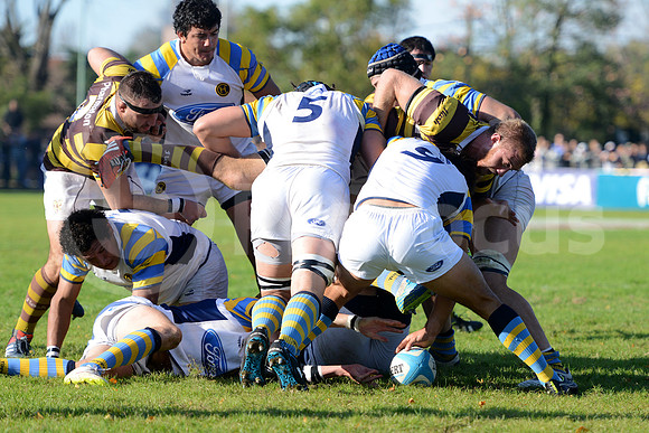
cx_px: 324
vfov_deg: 7.4
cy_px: 216
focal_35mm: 185
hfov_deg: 11.1
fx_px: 3336
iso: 400
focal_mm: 185
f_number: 4
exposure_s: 1/1000
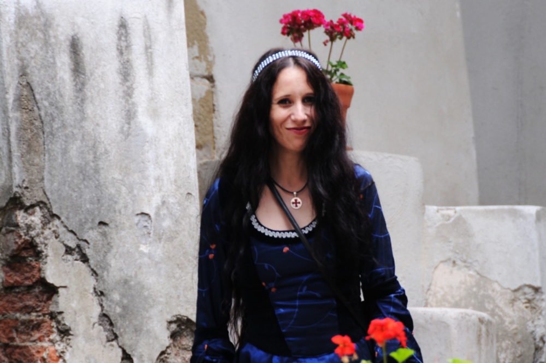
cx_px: 273
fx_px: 4544
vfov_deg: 4.6
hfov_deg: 6.9
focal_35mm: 300
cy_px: 182
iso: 320
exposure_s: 1/80
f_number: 5.6
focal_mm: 200
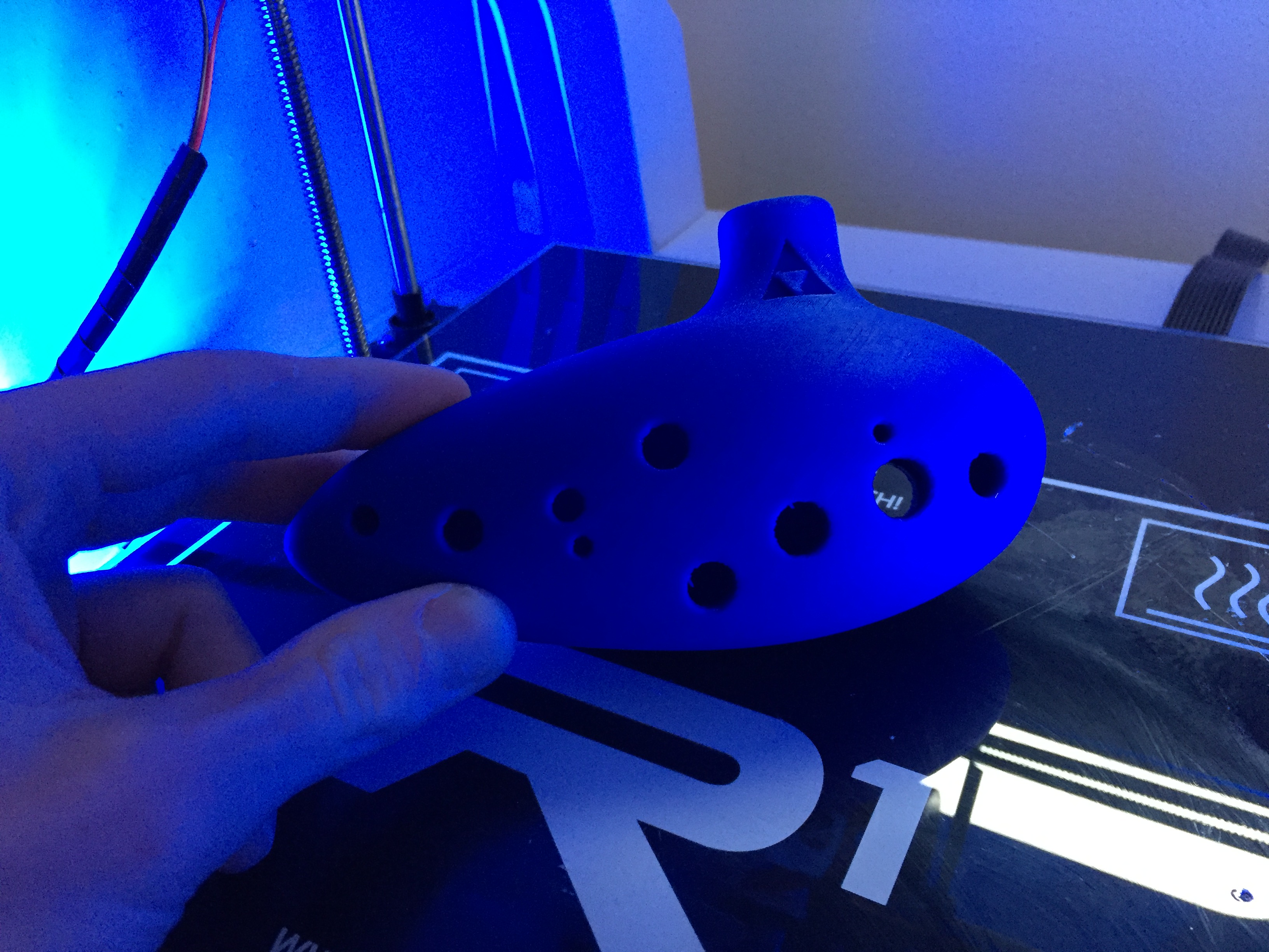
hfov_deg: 61.7
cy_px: 476
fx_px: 1063
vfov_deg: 48.2
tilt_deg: -33.5
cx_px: 634
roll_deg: +3.7
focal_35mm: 29
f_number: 2.2
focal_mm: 4.15
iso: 250
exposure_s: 1/17
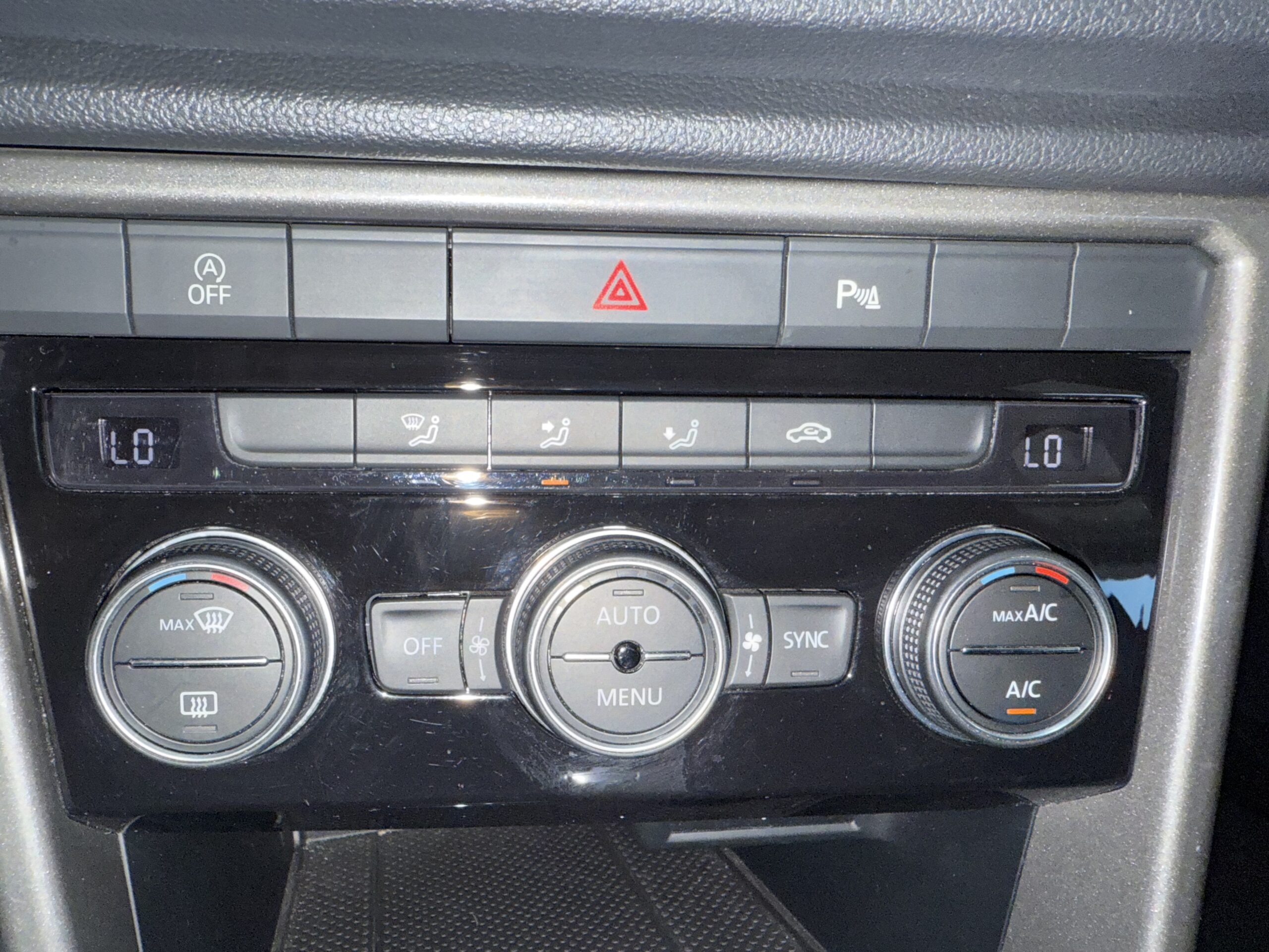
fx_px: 953
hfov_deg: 67.3
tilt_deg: -32.7
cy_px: 476
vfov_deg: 53.1
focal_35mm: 26
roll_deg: -3.8
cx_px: 634
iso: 80
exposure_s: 1/55
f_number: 2.2
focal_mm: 2.22
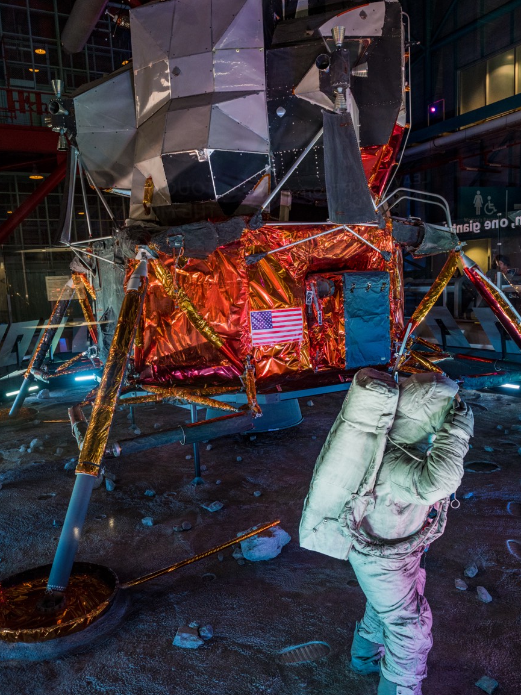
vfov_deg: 65.3
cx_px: 264
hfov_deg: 51.3
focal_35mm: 27
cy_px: 367
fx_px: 542
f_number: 5.6
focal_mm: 24
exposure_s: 1/50
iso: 1250
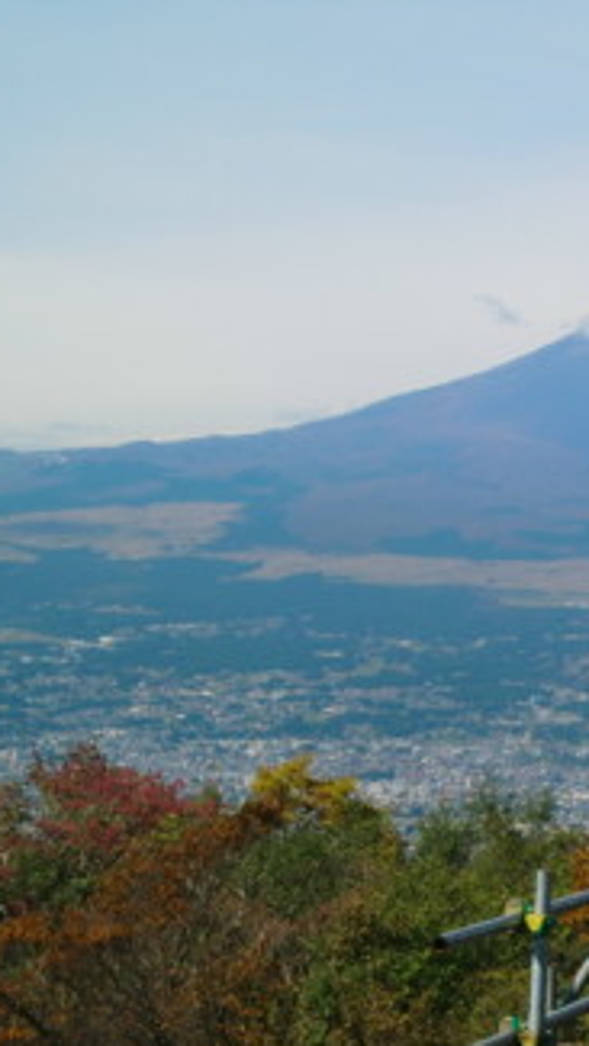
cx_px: 660
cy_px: 459
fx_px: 2608
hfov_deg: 12.6
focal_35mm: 94
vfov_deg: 22.7
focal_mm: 9.3
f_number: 11.1
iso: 64
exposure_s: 1/125
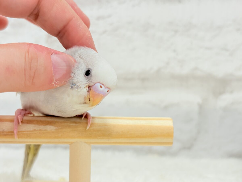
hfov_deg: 36.8
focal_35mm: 52
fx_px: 364
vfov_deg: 28.0
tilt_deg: -6.6
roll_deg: -0.5
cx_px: 121
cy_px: 91
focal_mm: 5.96
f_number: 1.6
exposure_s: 1/100
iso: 80
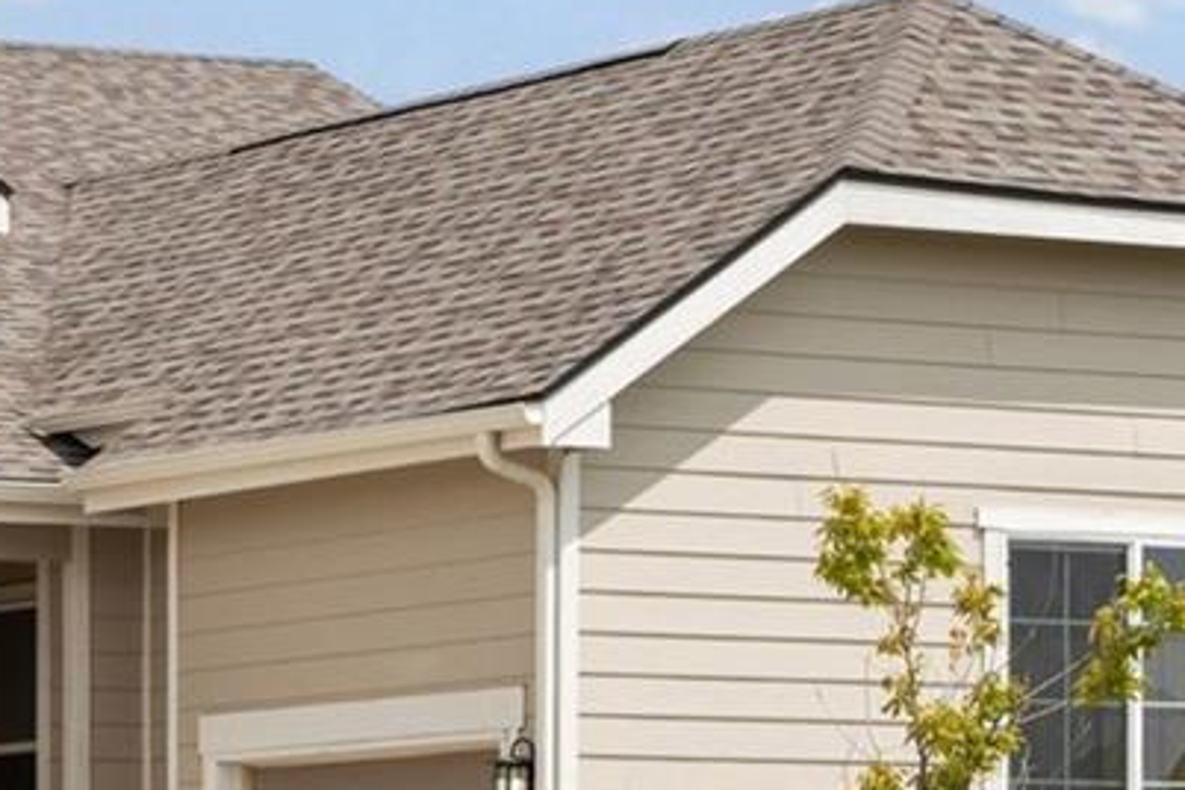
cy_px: 640
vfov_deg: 6.9
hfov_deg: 10.2
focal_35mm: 199
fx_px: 6550
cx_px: -277
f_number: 9
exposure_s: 1/1000
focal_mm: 50
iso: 400
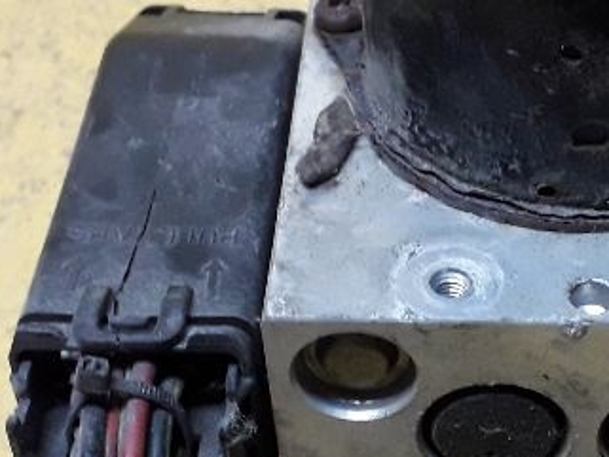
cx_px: 488
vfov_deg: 17.1
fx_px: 1514
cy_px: 334
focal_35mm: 86
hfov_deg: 22.4
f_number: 1.9
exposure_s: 1/33
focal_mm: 3.6
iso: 200
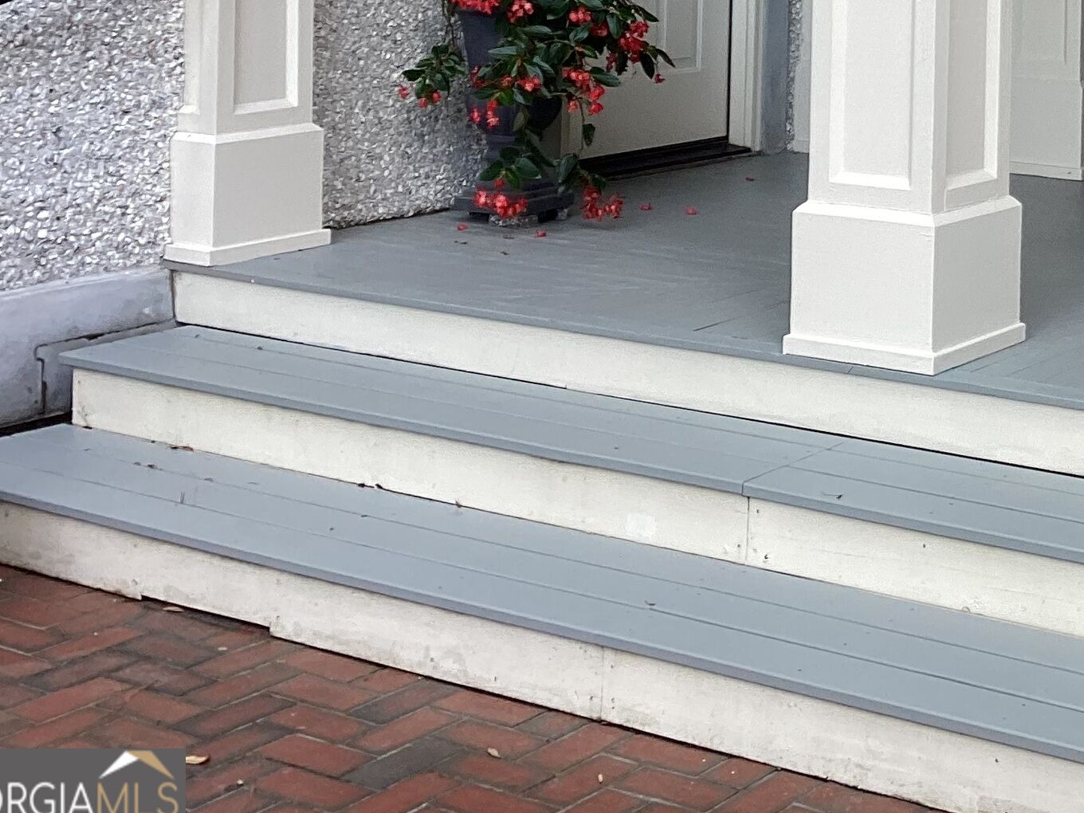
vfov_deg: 20.1
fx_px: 2192
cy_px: -78
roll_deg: -1.2
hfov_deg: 26.0
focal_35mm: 70
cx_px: 1135
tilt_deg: -3.0
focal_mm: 3.3
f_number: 2.4
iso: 25
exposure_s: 1/120
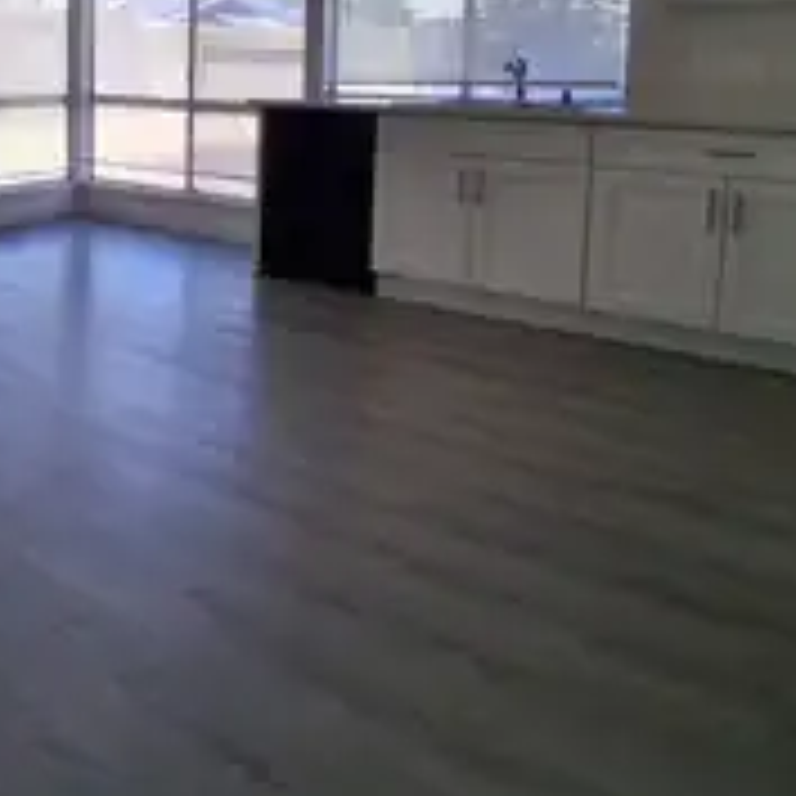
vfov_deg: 45.6
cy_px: 144
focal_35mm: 34
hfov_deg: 44.0
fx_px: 885
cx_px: 72
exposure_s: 1/181
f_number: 2.2
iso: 50
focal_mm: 1.4
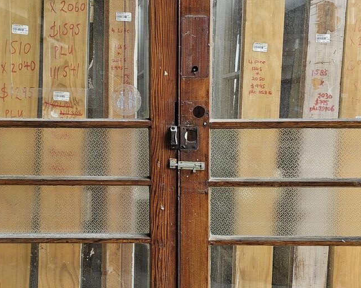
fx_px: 534
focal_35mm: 50
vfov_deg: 30.2
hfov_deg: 37.3
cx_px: 161
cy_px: 168
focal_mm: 6.3
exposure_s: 1/100
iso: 12
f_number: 1.7
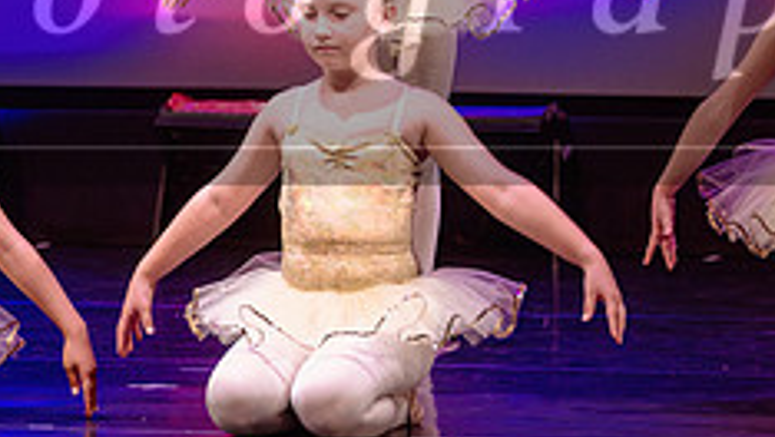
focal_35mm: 398
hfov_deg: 5.4
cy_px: -199
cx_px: 191
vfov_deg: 3.1
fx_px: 8184
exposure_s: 1/320
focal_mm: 130
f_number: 2.8
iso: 1600
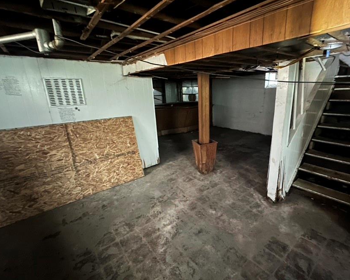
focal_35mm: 17
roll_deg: +0.7
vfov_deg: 77.0
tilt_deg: -14.3
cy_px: 140
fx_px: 176
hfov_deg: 89.2
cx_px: 195
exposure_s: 1/9
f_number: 2.2
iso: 1000
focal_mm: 2.22
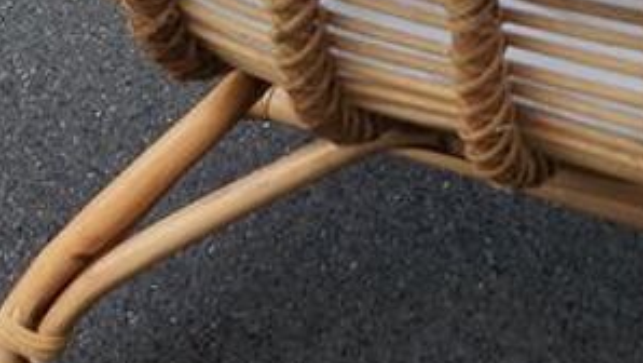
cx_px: 660
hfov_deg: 17.8
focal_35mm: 117
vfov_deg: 9.5
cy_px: -446
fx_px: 1996
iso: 50
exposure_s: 1/724
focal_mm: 5
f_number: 1.8
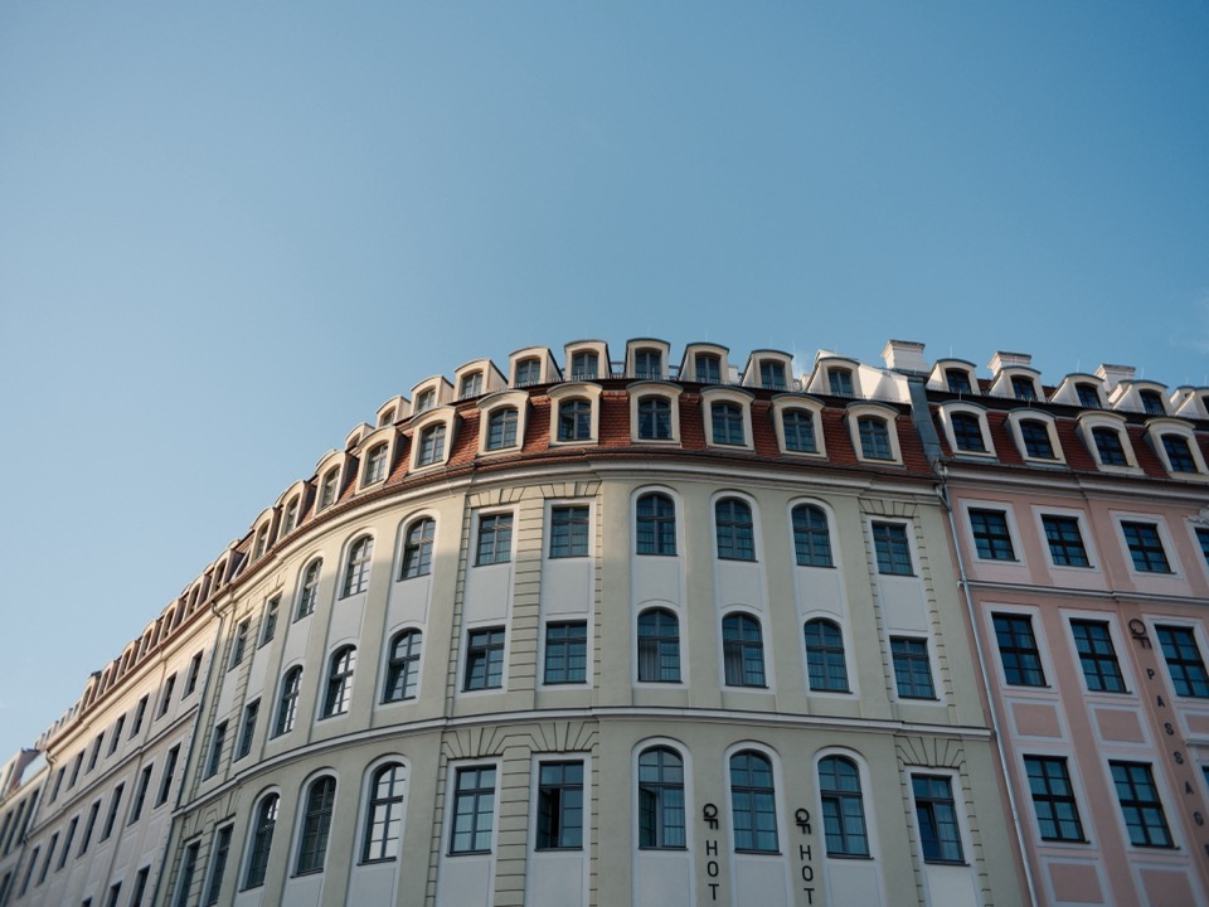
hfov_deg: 56.8
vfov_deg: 44.2
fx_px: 1118
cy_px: 454
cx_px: 604
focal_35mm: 32
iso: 640
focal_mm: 40
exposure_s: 1/1600
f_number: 4
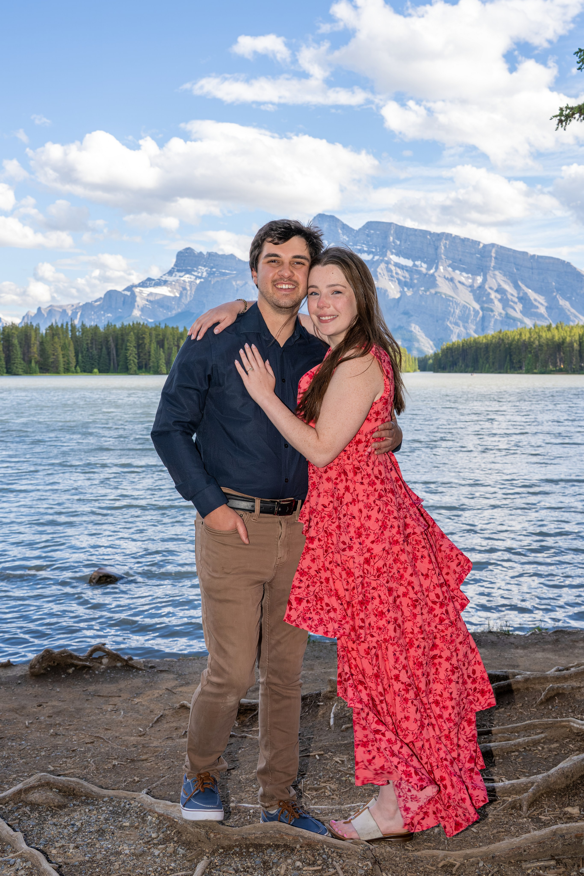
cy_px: 438
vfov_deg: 61.9
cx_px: 292
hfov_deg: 43.6
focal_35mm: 30
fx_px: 730
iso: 250
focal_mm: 30
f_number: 6.3
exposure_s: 1/320
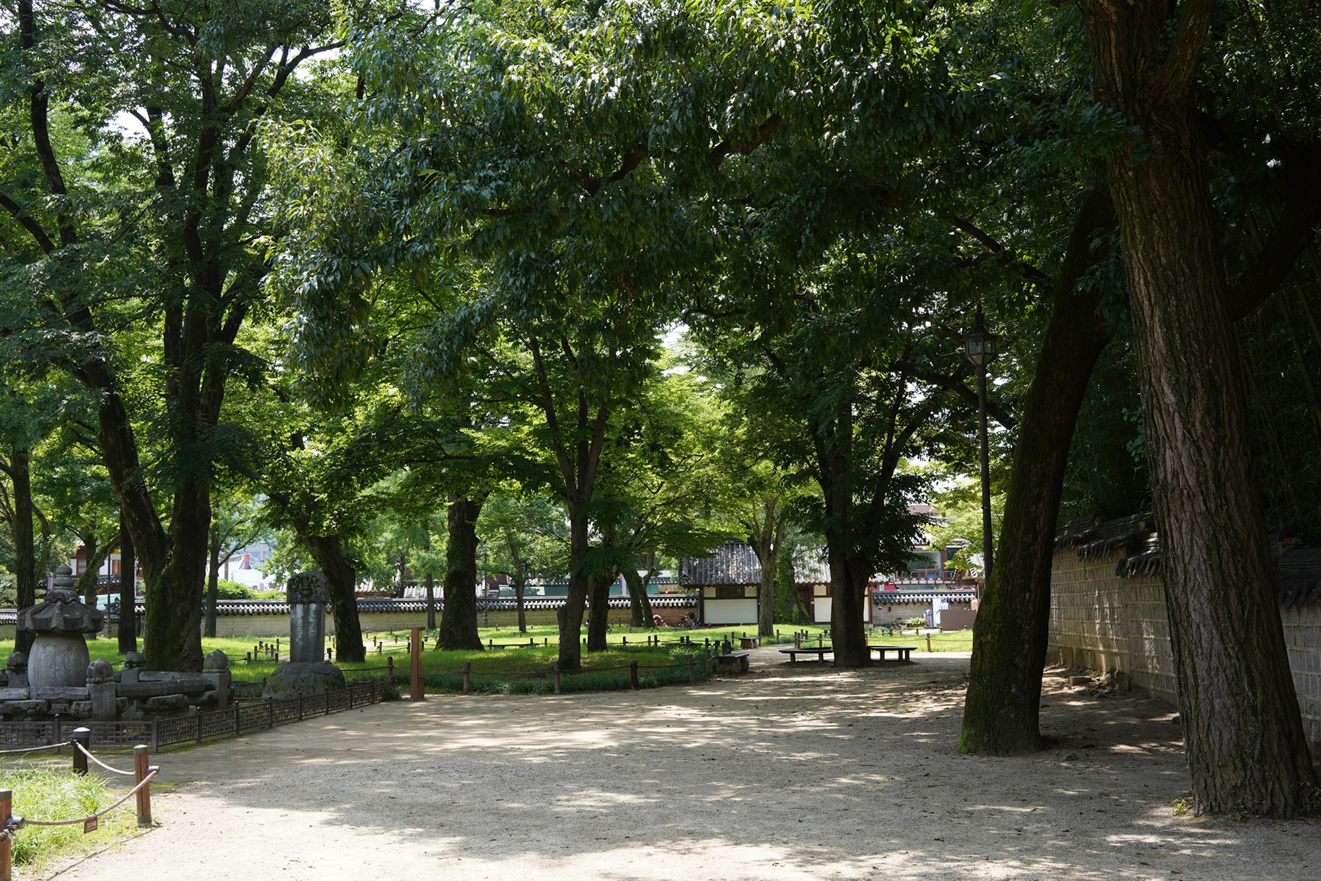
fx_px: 1284
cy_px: 440
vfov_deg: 37.9
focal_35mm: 35
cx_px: 660
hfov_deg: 54.4
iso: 200
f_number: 9
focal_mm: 35
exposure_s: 1/100
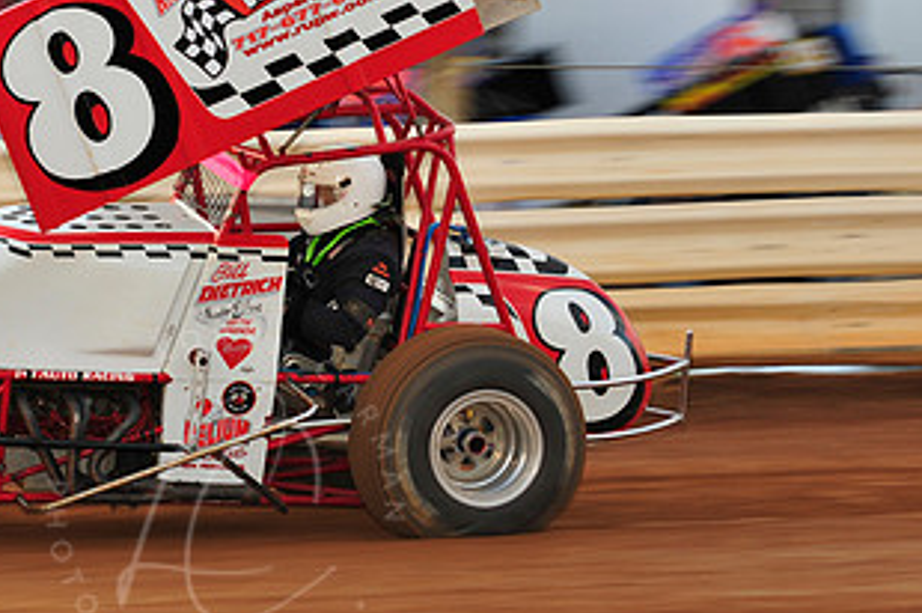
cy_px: 232
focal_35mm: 318
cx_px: 223
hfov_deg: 6.5
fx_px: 8136
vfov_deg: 4.3
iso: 500
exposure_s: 1/320
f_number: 8
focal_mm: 170
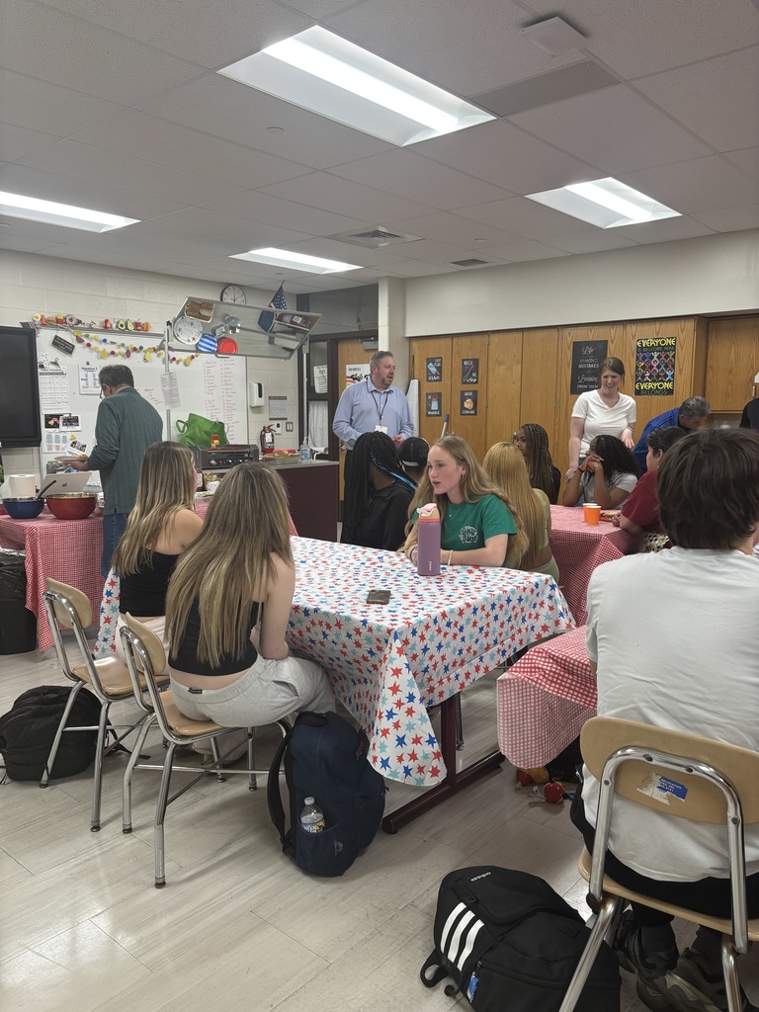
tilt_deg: -7.8
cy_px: 506
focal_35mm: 26
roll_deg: -1.3
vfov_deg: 67.3
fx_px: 760
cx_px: 380
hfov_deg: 53.1
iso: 125
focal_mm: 5.96
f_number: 1.6
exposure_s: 1/120
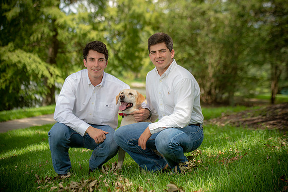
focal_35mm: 85
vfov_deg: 16.1
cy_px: 96
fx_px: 680
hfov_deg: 23.9
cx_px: 144
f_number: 4
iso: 100
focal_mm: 85
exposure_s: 1/200
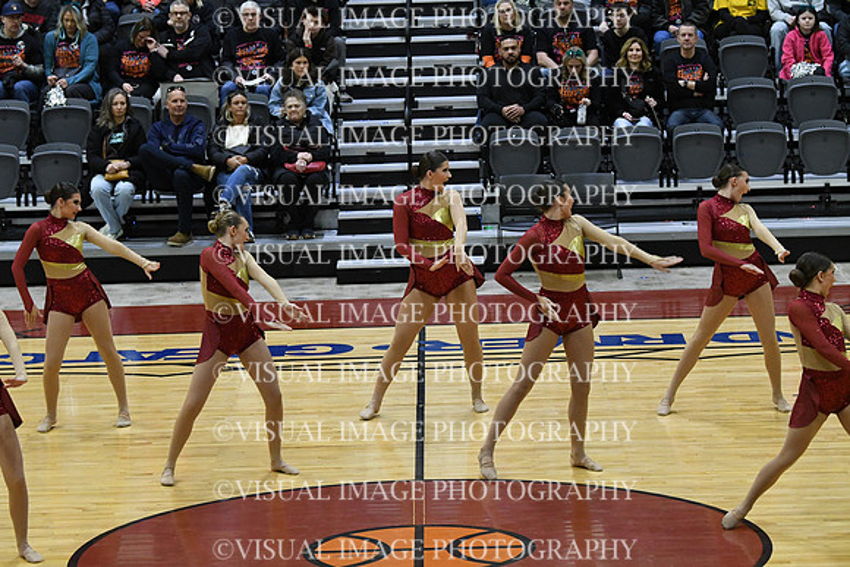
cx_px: 425
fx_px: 3353
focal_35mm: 142
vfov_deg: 9.7
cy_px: 284
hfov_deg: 14.4
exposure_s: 1/500
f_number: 4
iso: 5000
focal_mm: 95
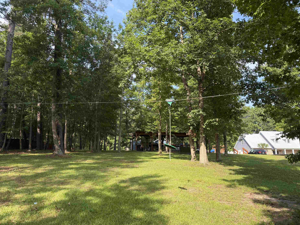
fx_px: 217
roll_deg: +0.8
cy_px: 112
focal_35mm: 25
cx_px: 147
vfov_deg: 54.9
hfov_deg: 69.4
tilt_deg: +12.9
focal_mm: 6.76
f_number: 1.78
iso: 100
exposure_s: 1/1091
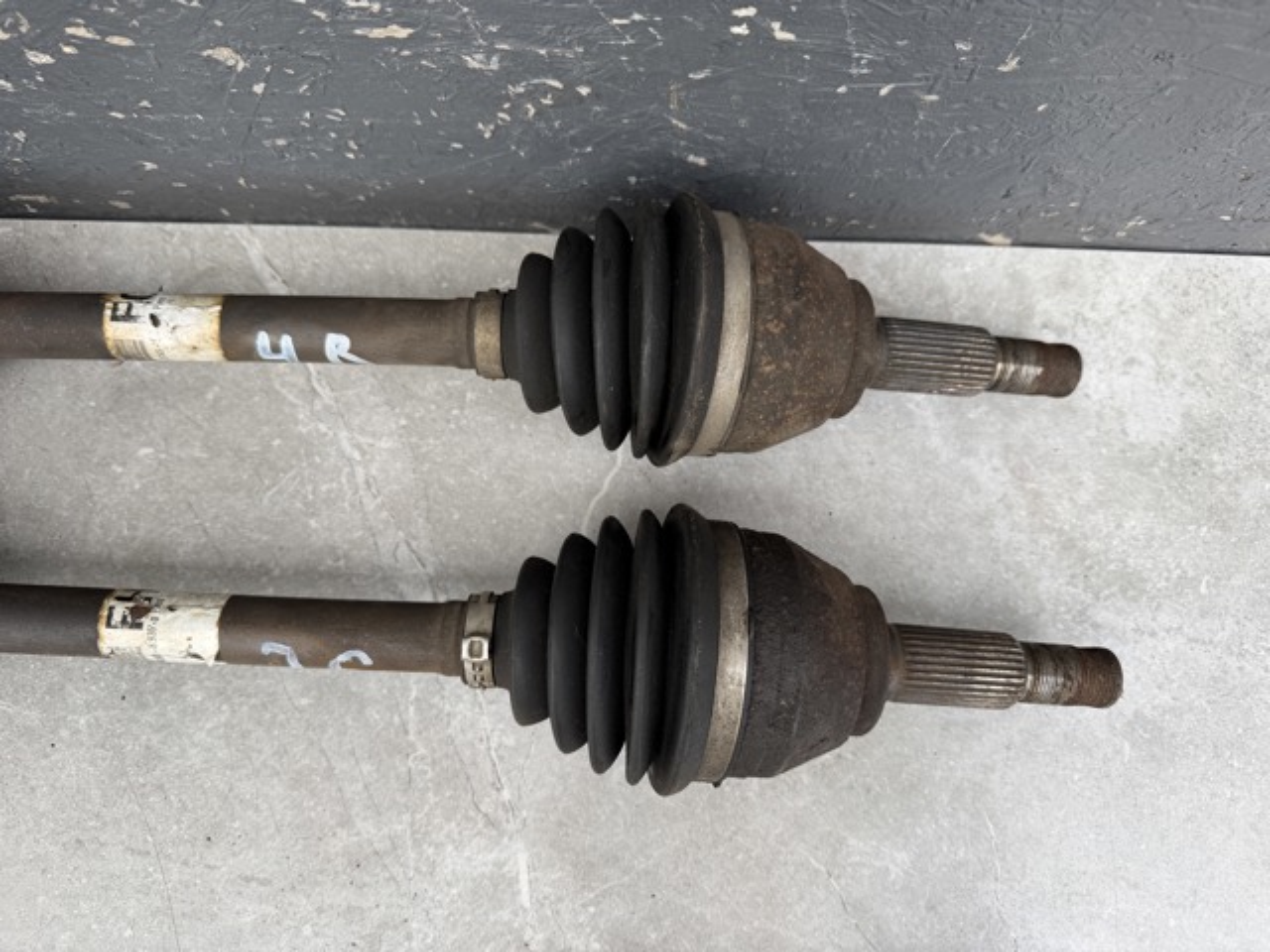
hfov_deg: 71.6
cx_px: 635
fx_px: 881
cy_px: 476
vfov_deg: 56.8
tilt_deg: -79.1
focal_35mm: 24
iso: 80
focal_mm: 6.76
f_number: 1.78
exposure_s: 1/419
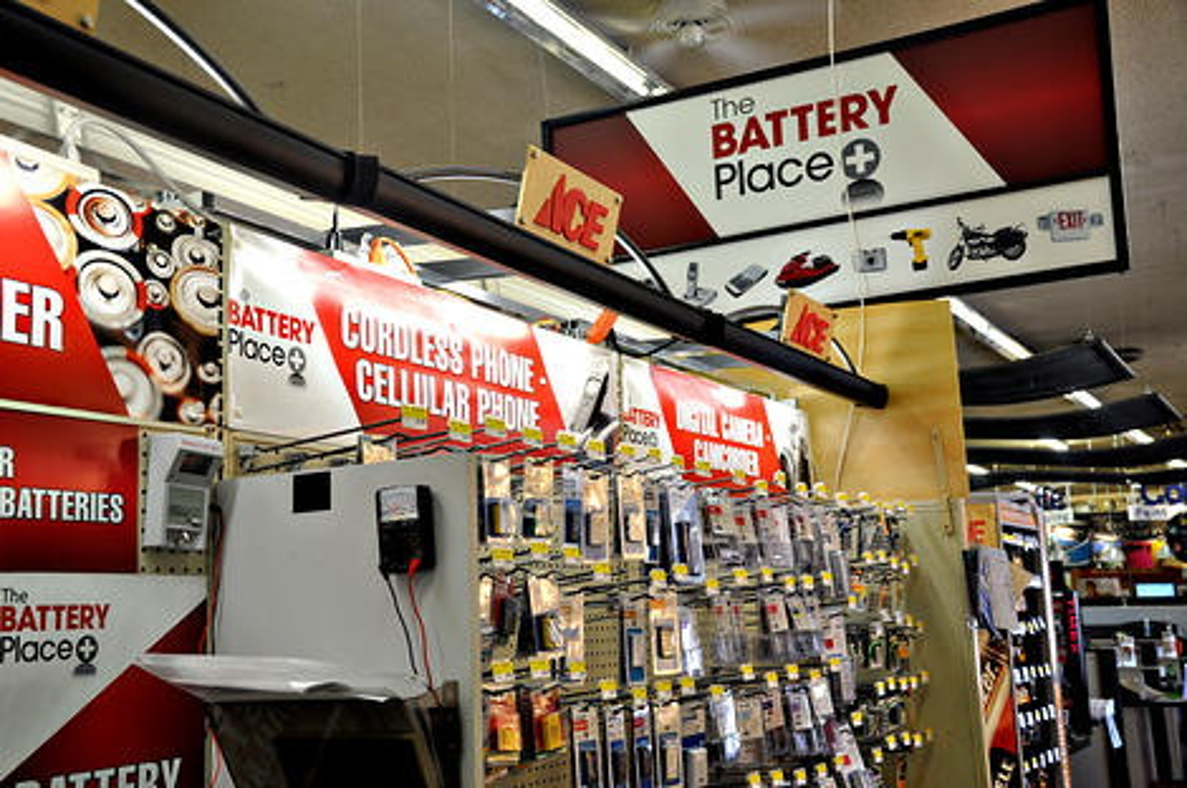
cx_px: 594
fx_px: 1383
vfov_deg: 31.8
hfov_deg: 46.5
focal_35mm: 42
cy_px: 394
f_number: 5.6
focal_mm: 28
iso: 320
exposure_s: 1/30
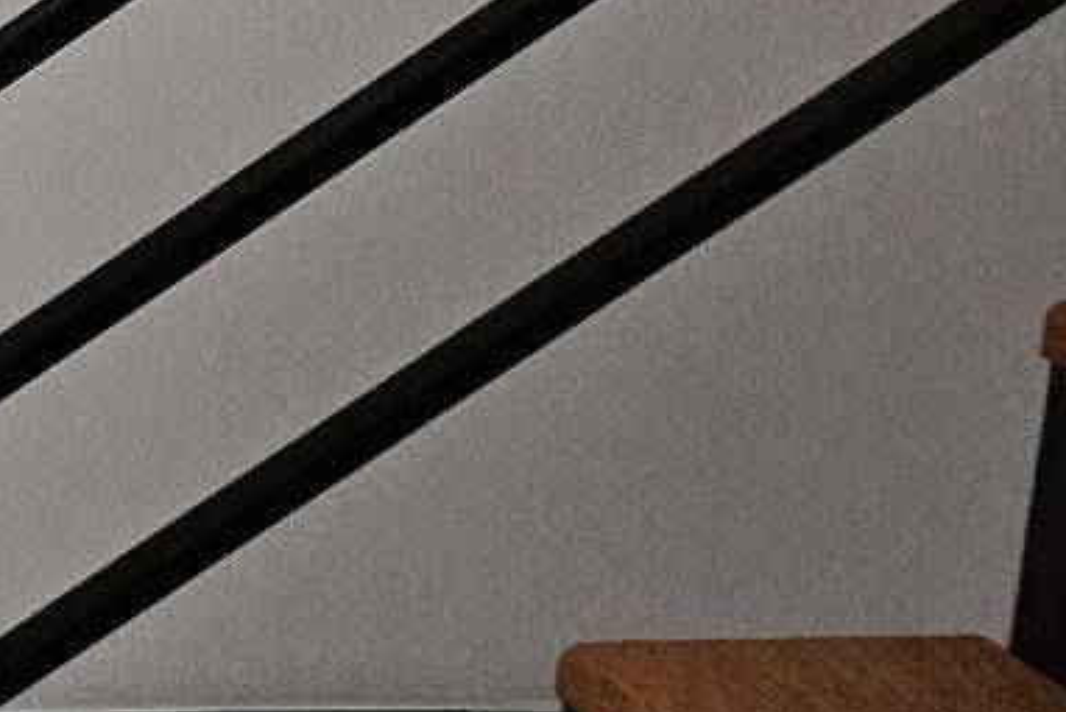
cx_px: -1074
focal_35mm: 68
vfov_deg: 18.0
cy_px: -343
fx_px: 2014
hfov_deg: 18.7
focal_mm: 2.2
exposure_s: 1/24
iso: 800
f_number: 2.2
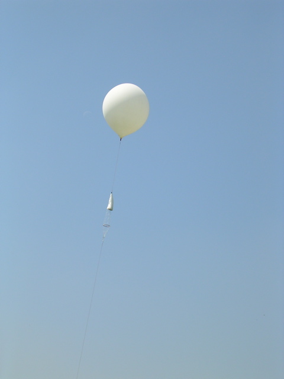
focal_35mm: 95
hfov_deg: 15.6
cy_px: 190
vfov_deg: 20.7
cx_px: 142
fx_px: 1039
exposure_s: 1/630
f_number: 4.4
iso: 50
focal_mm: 14.5
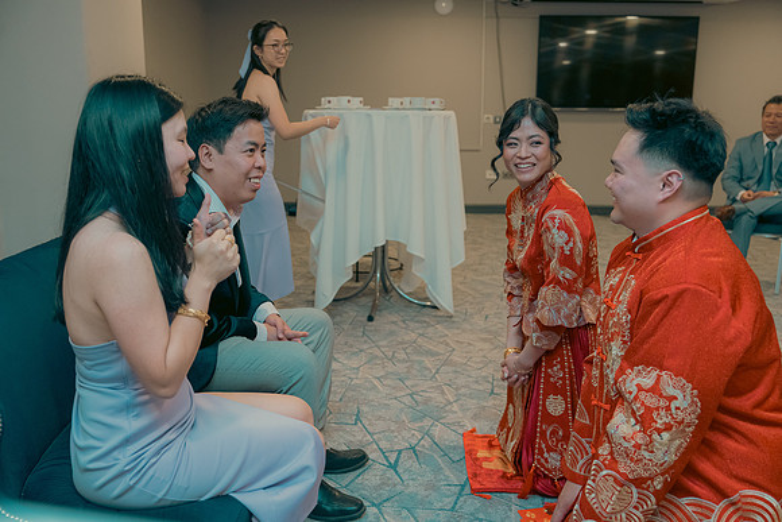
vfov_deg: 38.9
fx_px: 739
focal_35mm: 34
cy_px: 261
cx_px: 391
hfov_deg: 55.8
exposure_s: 1/160
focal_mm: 34
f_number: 3.5
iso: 2500
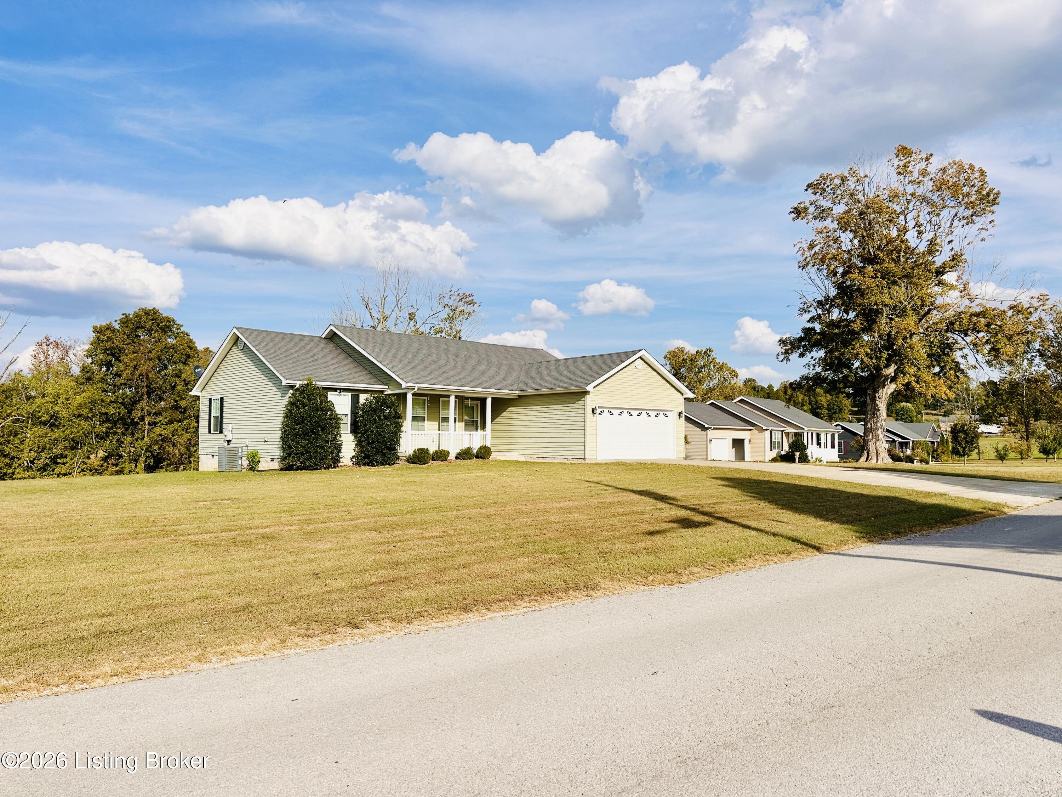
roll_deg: -0.7
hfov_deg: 71.6
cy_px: 398
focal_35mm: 24
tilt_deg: +2.7
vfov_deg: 56.8
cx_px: 531
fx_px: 736
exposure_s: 1/6623
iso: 80
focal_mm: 6.86
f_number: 1.78
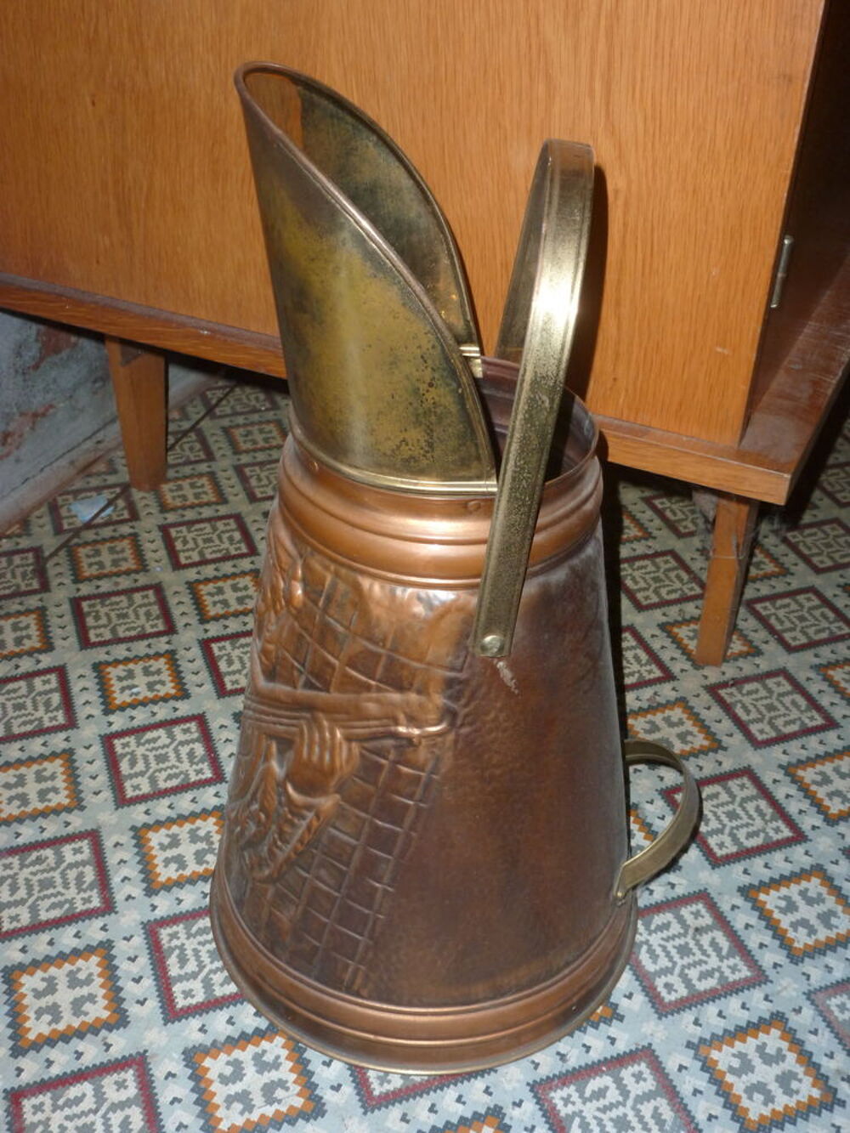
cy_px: 566
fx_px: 1178
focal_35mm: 36
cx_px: 425
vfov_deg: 51.4
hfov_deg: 39.7
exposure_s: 1/60
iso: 200
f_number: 3.7
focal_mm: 6.4
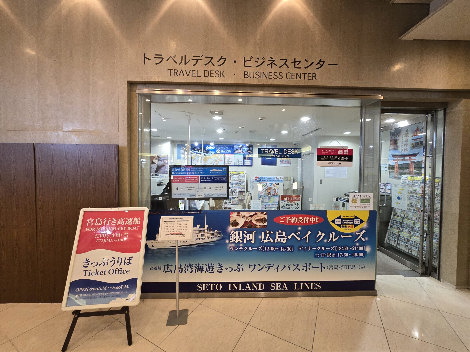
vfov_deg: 89.9
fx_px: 177
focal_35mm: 13
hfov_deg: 106.2
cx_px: 235
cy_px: 176
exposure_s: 1/60
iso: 500
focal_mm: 2.2
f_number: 2.2
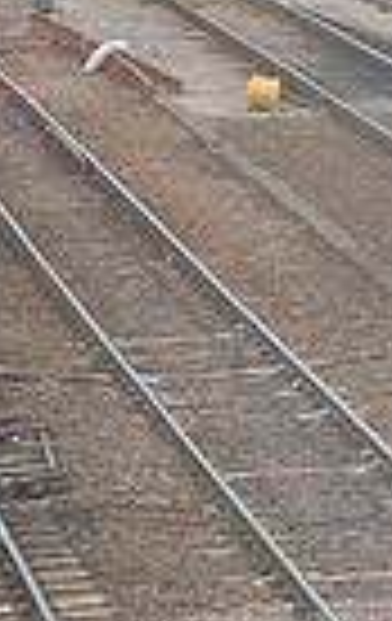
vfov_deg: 4.7
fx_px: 7610
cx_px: 1194
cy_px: 302
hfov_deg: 2.9
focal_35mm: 448
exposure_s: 1/500
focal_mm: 70
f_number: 4.5
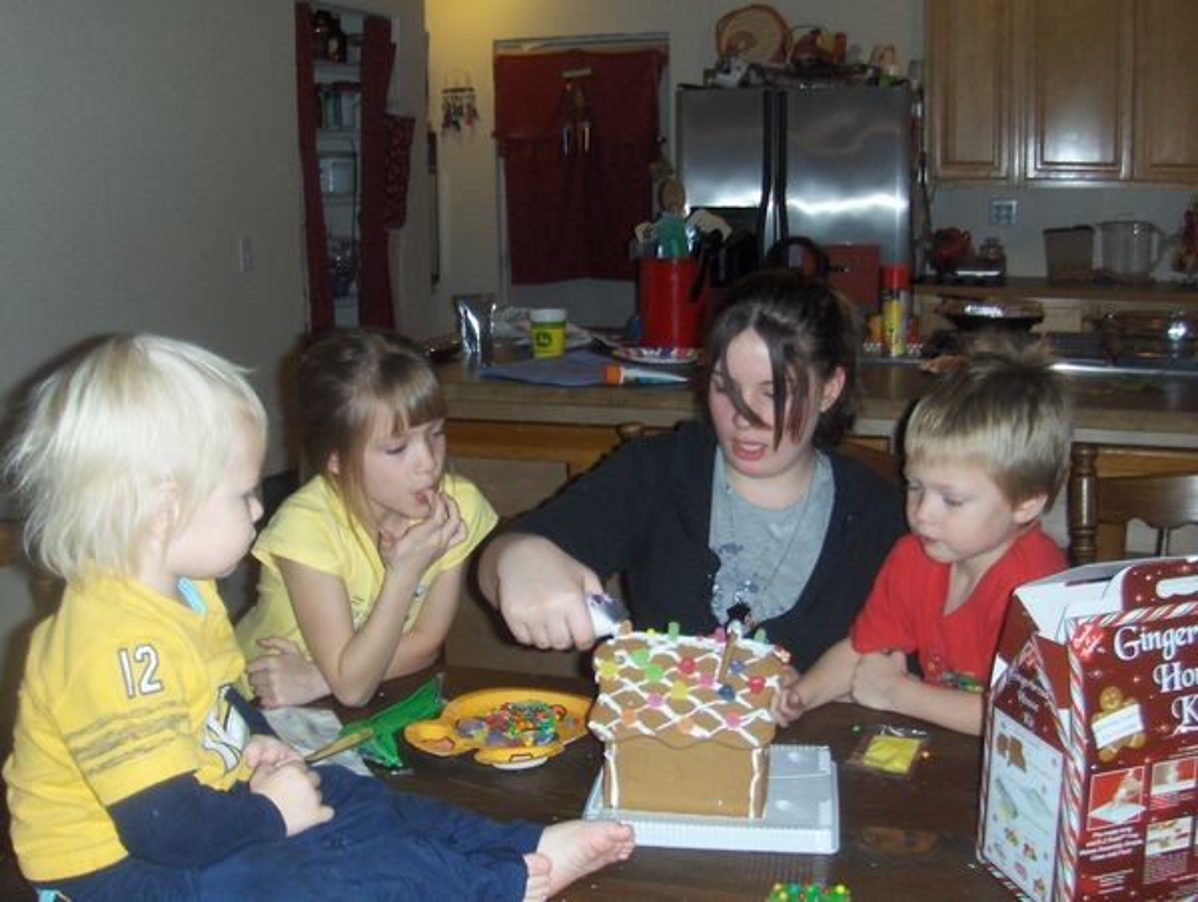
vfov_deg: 35.2
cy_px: 451
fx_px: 1421
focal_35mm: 41
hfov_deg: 45.7
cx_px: 599
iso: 100
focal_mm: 6.5
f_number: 3.5
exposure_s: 1/60
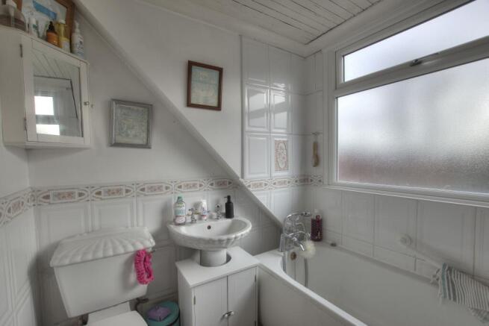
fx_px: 204
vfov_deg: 77.4
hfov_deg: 100.4
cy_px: 163
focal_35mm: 15
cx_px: 244
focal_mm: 10
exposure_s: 1/80
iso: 400
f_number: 8
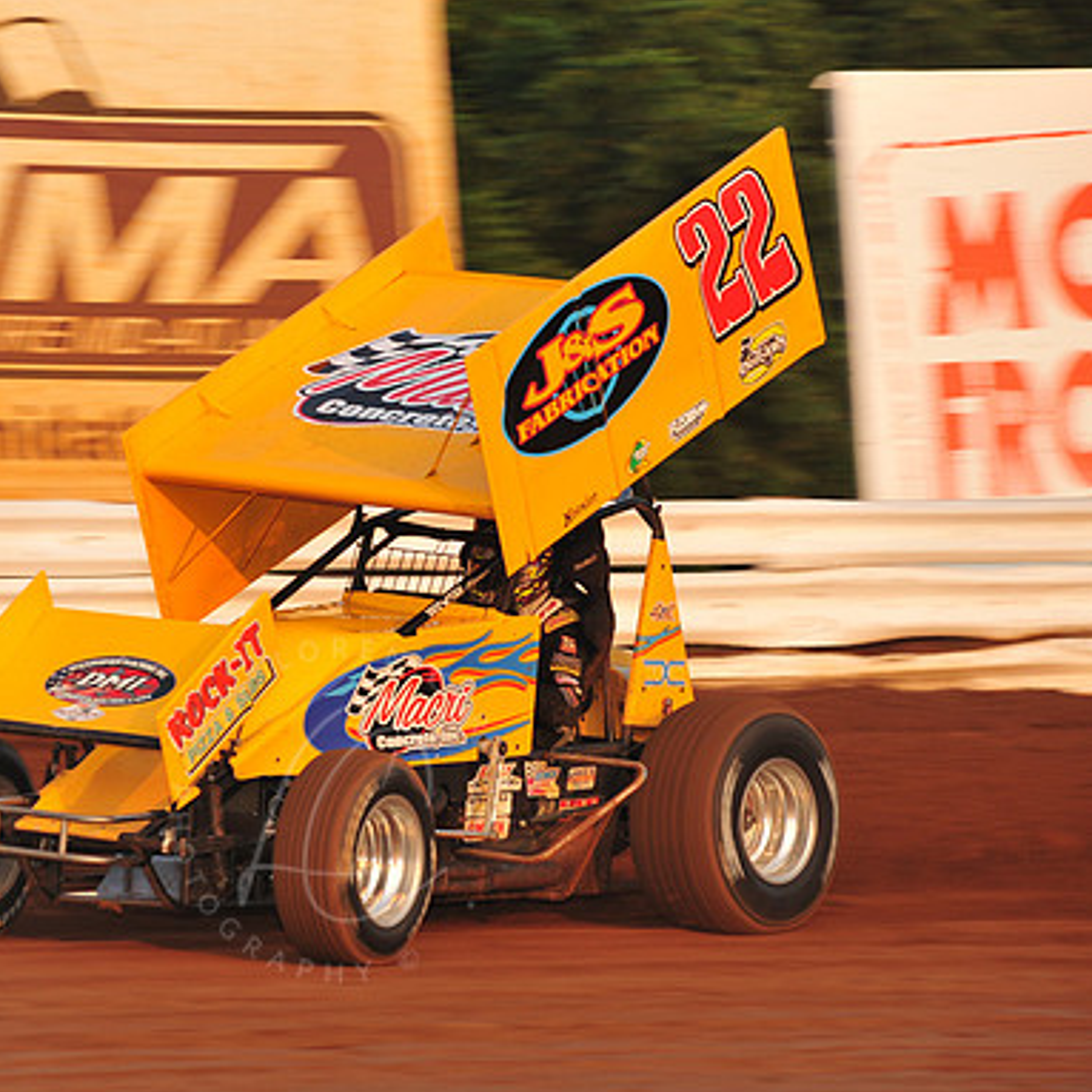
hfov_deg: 6.8
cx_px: 339
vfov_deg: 6.8
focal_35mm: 257
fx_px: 9172
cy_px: 547
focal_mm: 200
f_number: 8
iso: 640
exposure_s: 1/320
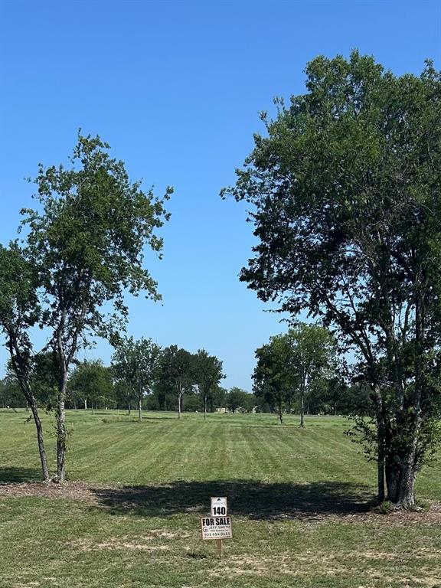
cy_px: 294
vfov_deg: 67.3
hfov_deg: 53.1
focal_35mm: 26
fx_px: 442
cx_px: 220
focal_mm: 5.7
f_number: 1.5
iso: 50
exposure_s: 1/3968
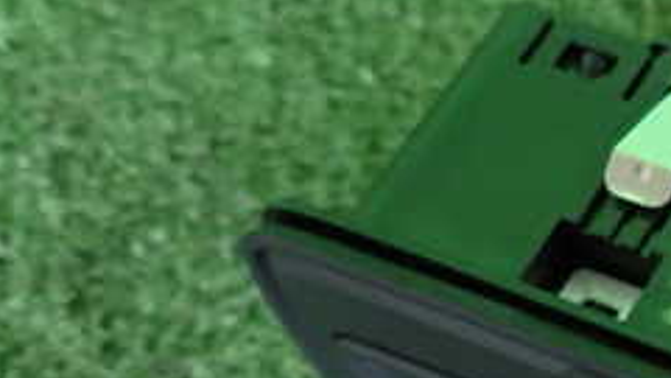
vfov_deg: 17.3
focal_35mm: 68
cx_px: 808
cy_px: 395
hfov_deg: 27.3
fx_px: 1210
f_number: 2
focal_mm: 4.5
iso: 800
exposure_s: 1/30
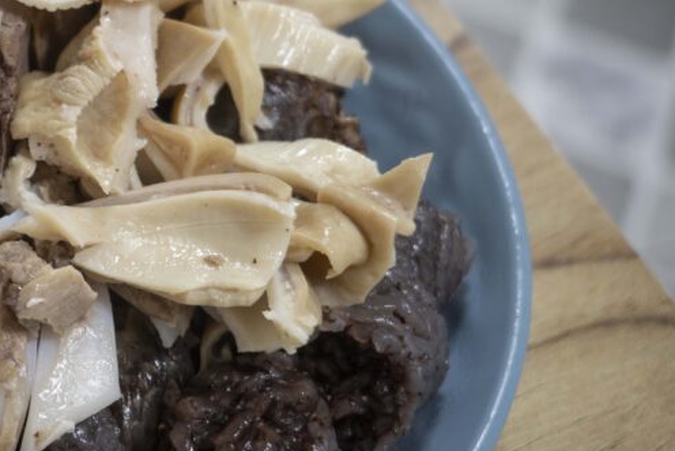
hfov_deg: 20.3
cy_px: 226
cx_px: -19
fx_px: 1819
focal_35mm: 97
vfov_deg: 14.1
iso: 1250
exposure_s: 1/60
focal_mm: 47
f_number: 5.6
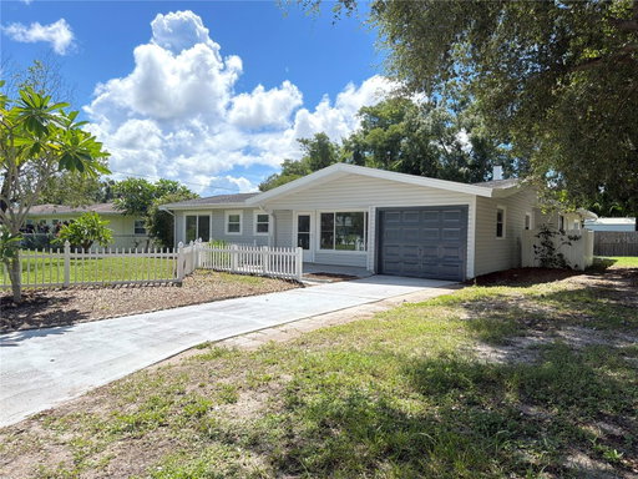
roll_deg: -0.2
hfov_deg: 71.6
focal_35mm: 24
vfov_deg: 56.8
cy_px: 240
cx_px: 319
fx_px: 442
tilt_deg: -0.9
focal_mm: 6.76
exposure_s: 1/1174
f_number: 1.78
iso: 100
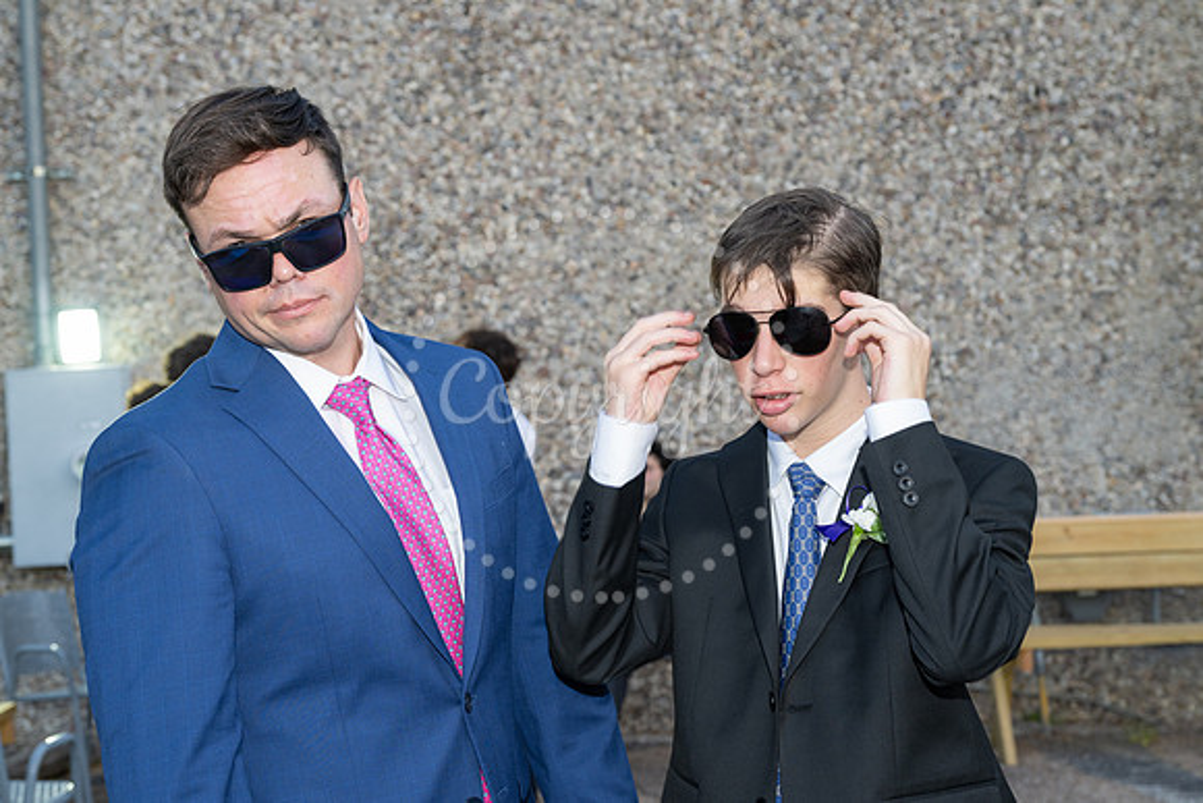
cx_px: 602
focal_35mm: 55
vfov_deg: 24.6
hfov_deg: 36.2
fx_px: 1838
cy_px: 402
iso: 640
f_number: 5.6
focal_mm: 55
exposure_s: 1/60
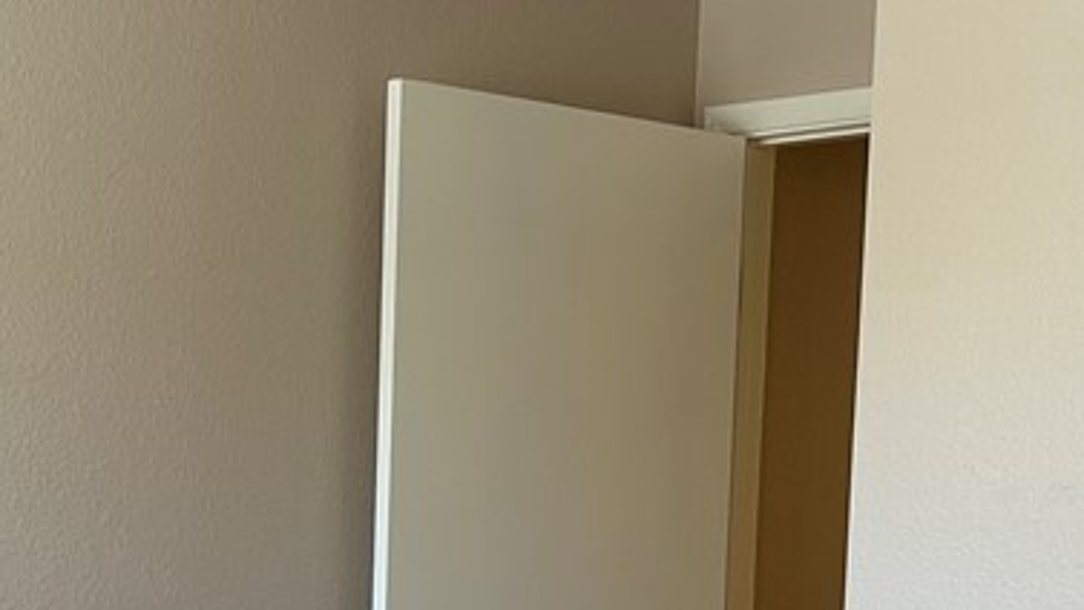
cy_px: 624
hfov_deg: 27.5
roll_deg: -1.6
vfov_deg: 15.4
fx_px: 2213
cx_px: 474
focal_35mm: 77
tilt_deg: -2.3
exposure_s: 1/120
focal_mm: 5.7
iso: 125
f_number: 1.5
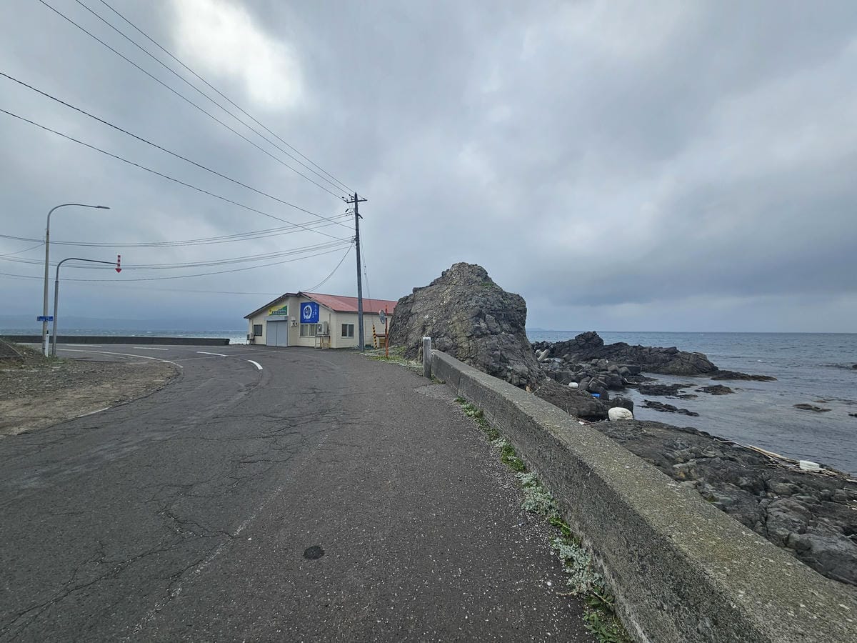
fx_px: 322
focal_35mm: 13
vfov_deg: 89.9
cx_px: 428
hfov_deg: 106.2
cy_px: 322
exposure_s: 1/4010
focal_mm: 2.2
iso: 50
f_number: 2.2
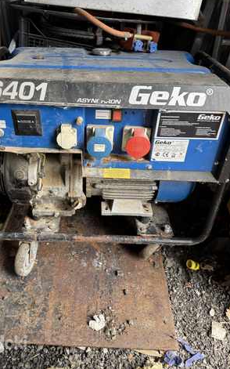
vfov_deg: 68.4
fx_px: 271
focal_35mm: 27
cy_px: 174
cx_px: 96
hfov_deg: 45.8
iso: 200
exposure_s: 1/64
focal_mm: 6.76
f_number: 1.78
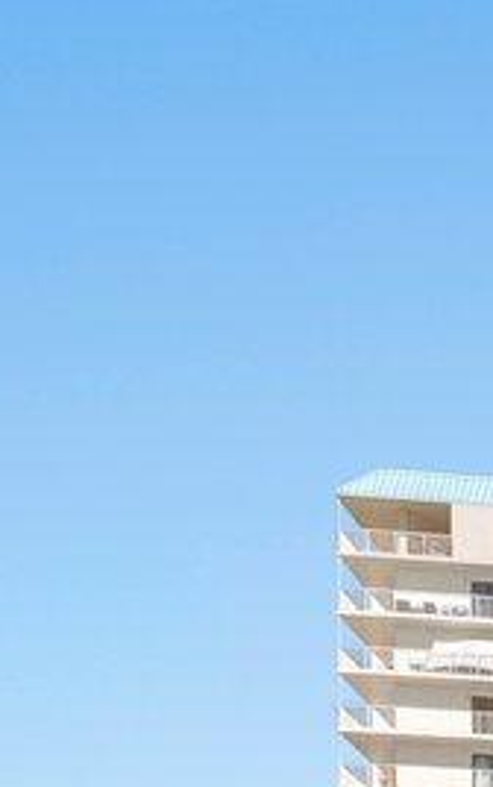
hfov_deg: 8.8
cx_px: 1667
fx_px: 2338
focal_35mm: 109
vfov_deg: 16.5
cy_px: 1338
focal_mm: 14
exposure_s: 1/20
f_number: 10
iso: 100
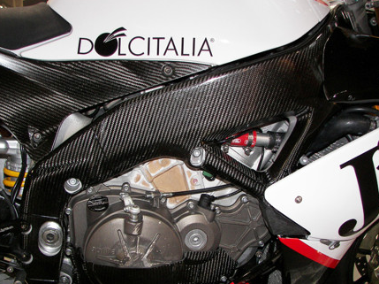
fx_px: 459
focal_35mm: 42
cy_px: 150
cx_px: 187
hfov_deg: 44.8
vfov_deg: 34.3
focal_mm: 6
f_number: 2.8
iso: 100
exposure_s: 1/30
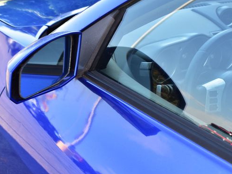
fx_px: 476
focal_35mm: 71
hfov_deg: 27.4
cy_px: 77
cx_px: 100
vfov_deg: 20.7
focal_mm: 38
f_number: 9
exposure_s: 1/100
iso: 400
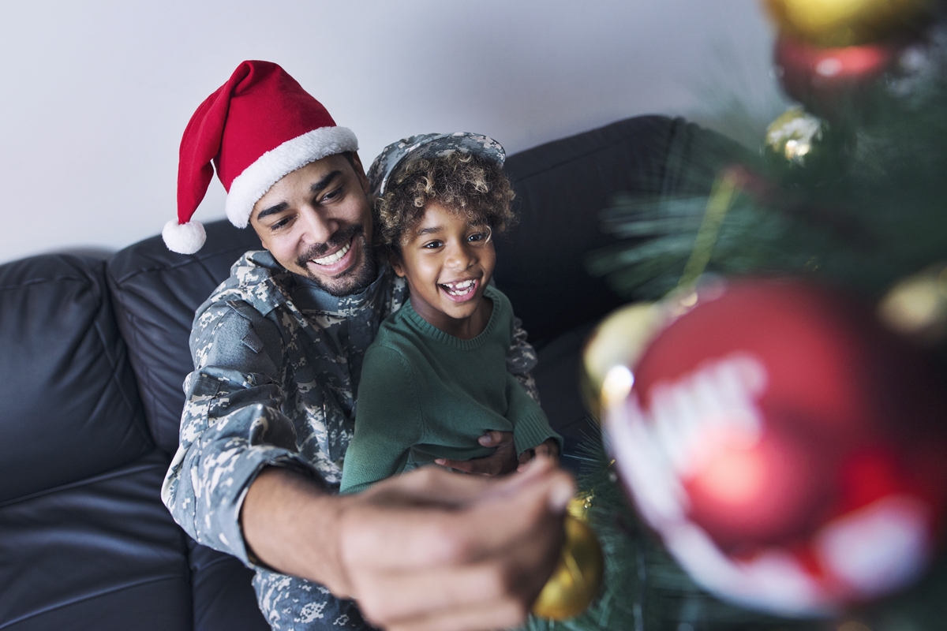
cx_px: 474
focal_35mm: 20
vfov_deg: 61.9
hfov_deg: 84.0
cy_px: 316
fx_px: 526
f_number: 2.2
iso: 800
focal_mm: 20
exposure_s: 1/200
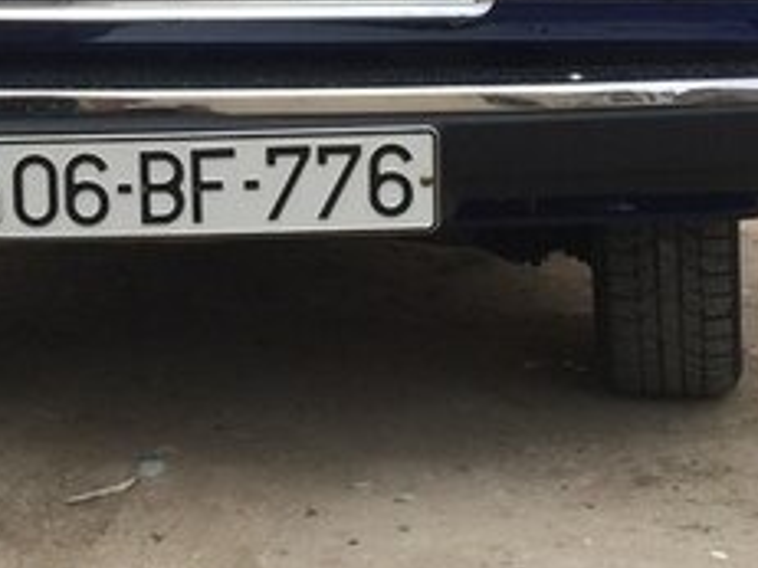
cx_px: 164
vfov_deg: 17.0
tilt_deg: -7.3
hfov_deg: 23.3
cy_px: -103
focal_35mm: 83
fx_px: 1817
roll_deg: -2.2
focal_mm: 4.15
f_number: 2.2
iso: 32
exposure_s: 1/1414
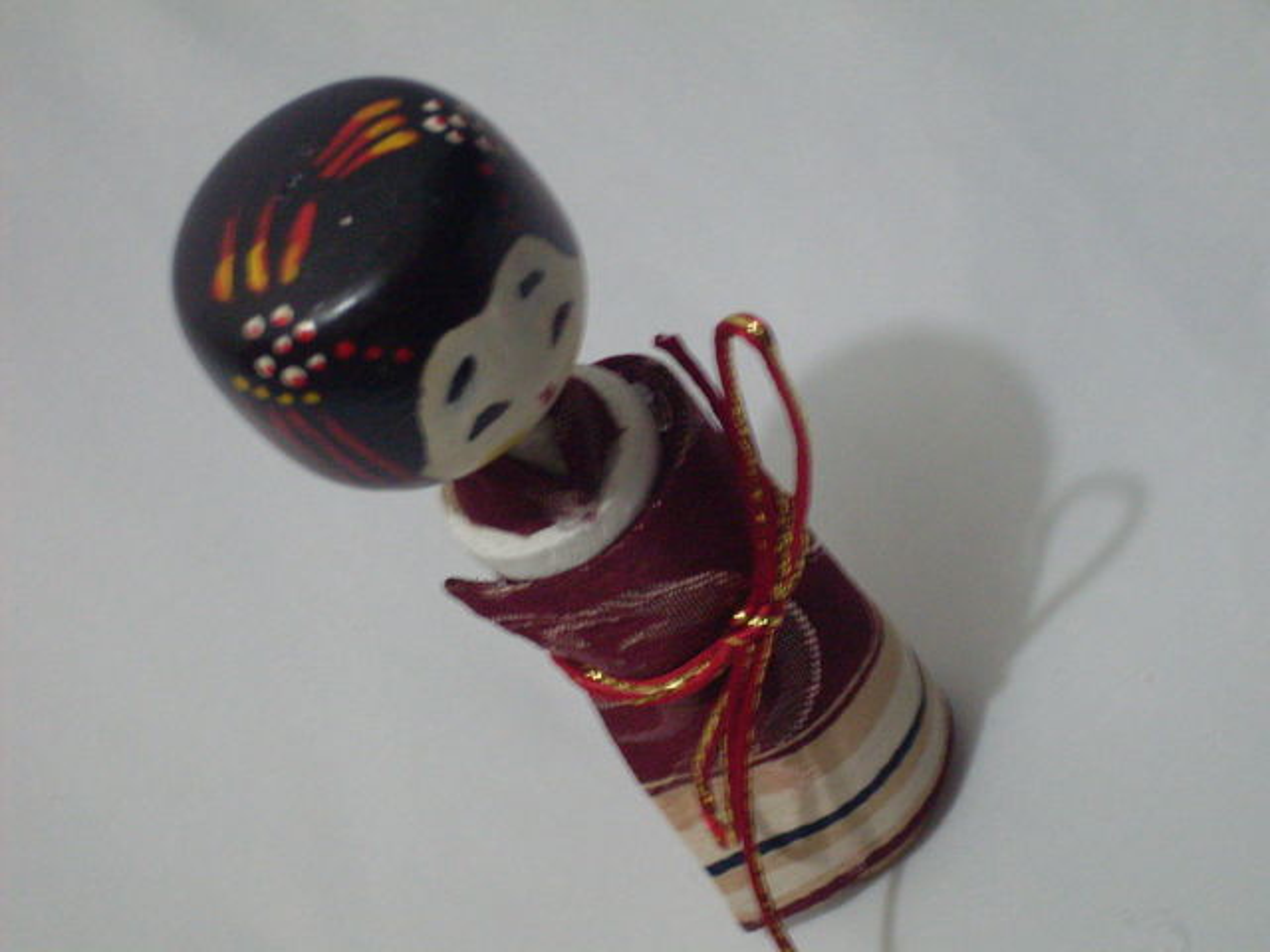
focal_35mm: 92
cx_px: 635
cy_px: 476
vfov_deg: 16.1
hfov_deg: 21.3
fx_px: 3375
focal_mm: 15.3
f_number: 4.4
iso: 200
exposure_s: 1/8
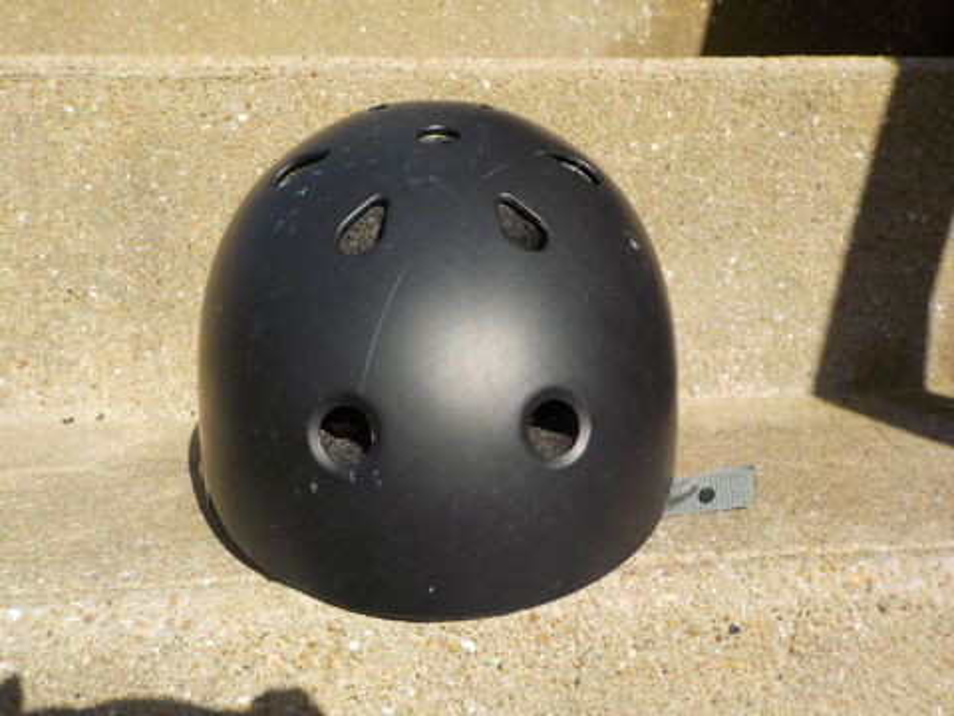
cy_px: 358
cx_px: 477
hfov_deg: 60.0
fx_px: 827
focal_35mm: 30
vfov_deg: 46.8
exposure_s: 1/1000
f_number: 3.3
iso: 125
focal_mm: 4.1
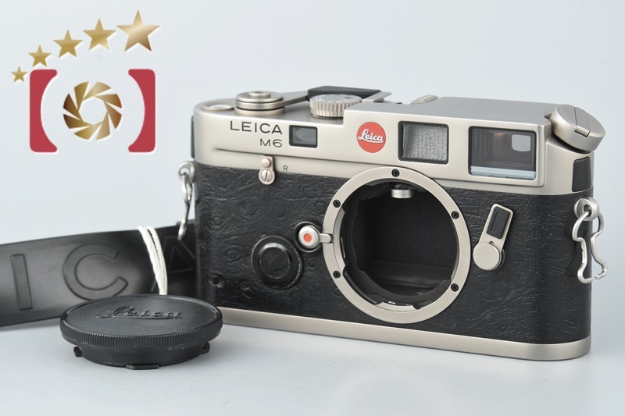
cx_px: 312
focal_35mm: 168
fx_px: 2916
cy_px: 208
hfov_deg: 12.2
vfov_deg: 8.2
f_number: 11
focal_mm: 112
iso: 500
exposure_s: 1/250
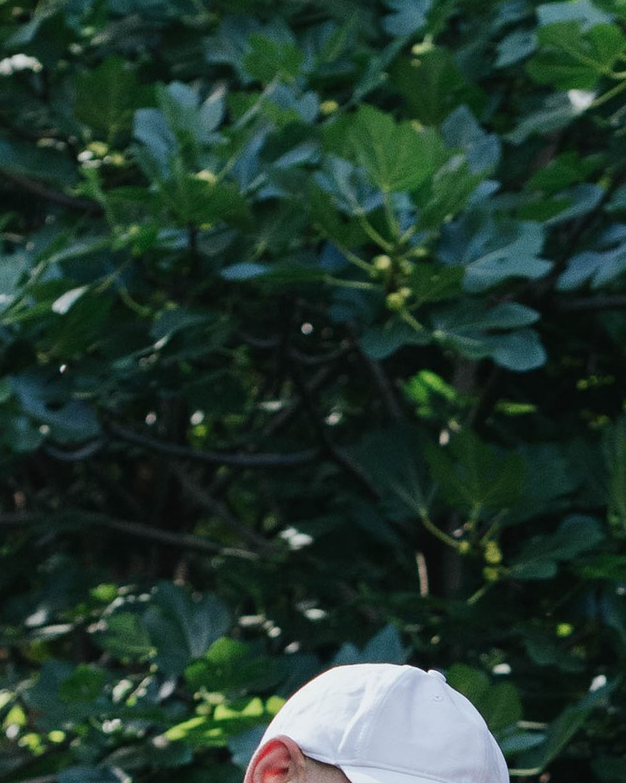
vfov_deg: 8.1
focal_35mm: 230
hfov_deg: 6.7
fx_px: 5329
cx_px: 772
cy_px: 1368
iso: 1250
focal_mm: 50
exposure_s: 1/800
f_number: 4.5
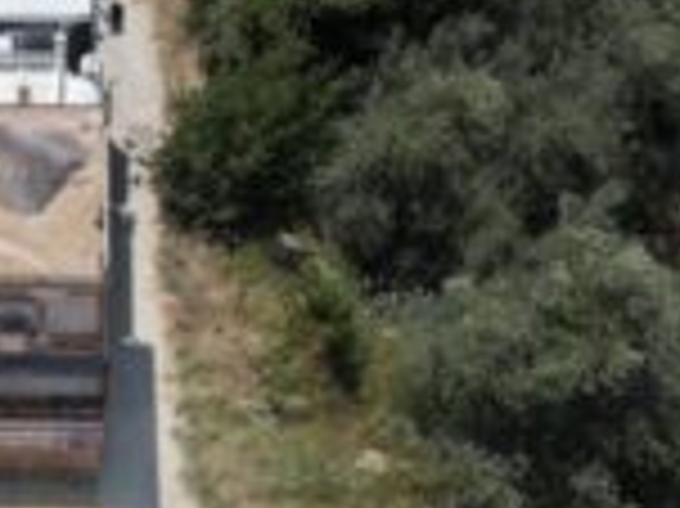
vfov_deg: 14.3
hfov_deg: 18.8
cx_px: 32
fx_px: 2002
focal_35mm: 102
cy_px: 512
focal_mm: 8.67
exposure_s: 1/8000
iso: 200
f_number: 1.8
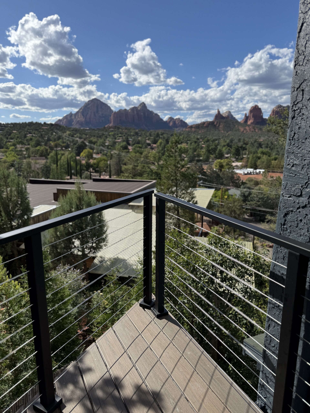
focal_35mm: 24
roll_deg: -0.8
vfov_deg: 71.6
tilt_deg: -12.6
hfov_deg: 56.8
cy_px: 206
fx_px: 287
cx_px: 155
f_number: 1.78
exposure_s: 1/4167
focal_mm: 6.76
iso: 80
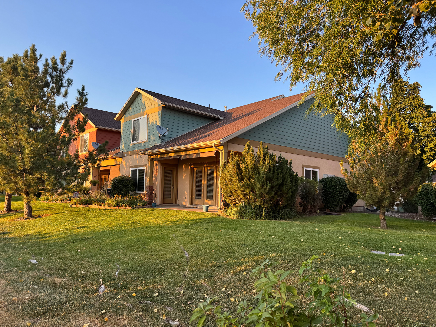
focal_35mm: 24
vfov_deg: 56.8
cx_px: 218
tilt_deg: +4.0
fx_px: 302
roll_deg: -1.1
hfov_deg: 71.6
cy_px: 164
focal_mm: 6.76
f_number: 1.78
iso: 80
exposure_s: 1/539
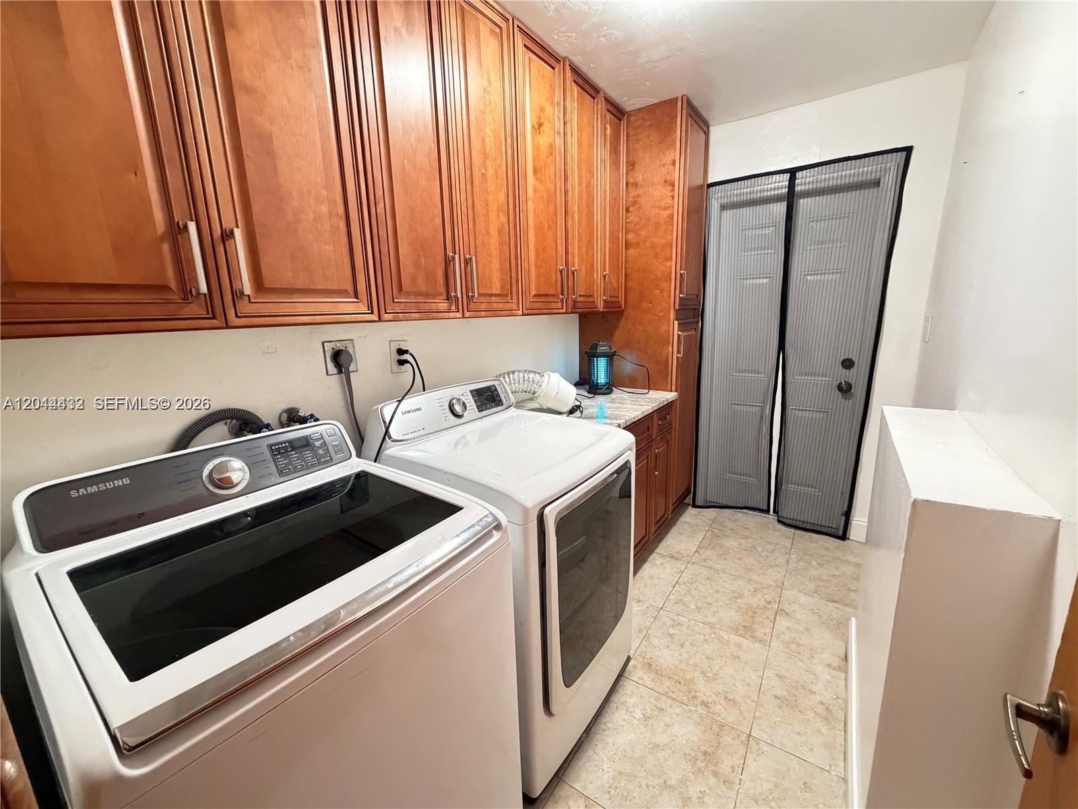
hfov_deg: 102.1
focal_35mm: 14
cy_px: 404
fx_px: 436
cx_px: 539
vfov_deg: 85.7
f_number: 2.2
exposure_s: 1/60
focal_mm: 2.22
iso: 640
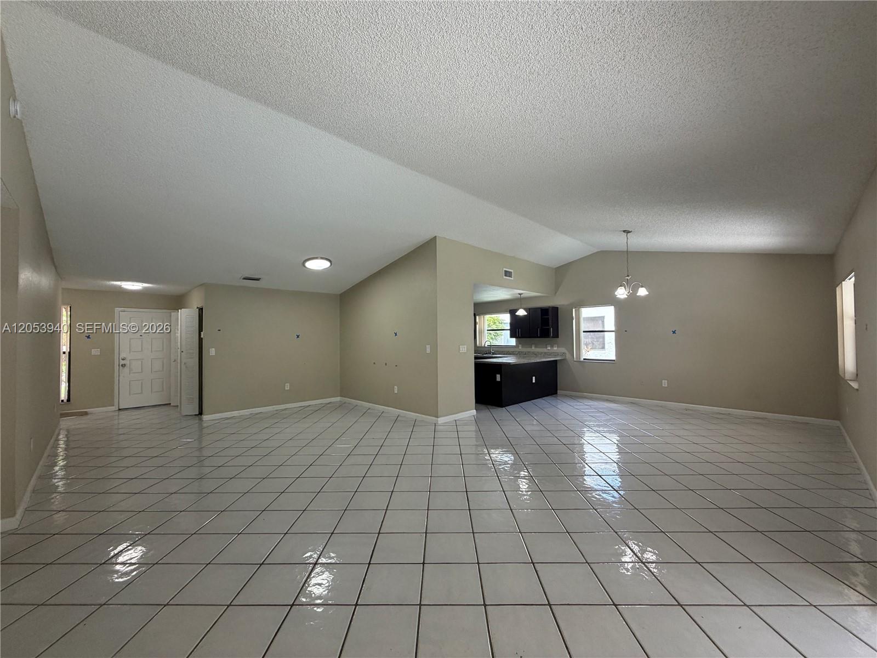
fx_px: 355
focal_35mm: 14
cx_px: 438
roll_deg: +1.1
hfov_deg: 102.1
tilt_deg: +1.8
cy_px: 329
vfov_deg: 85.7
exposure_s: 1/121
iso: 200
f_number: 2.2
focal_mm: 2.22
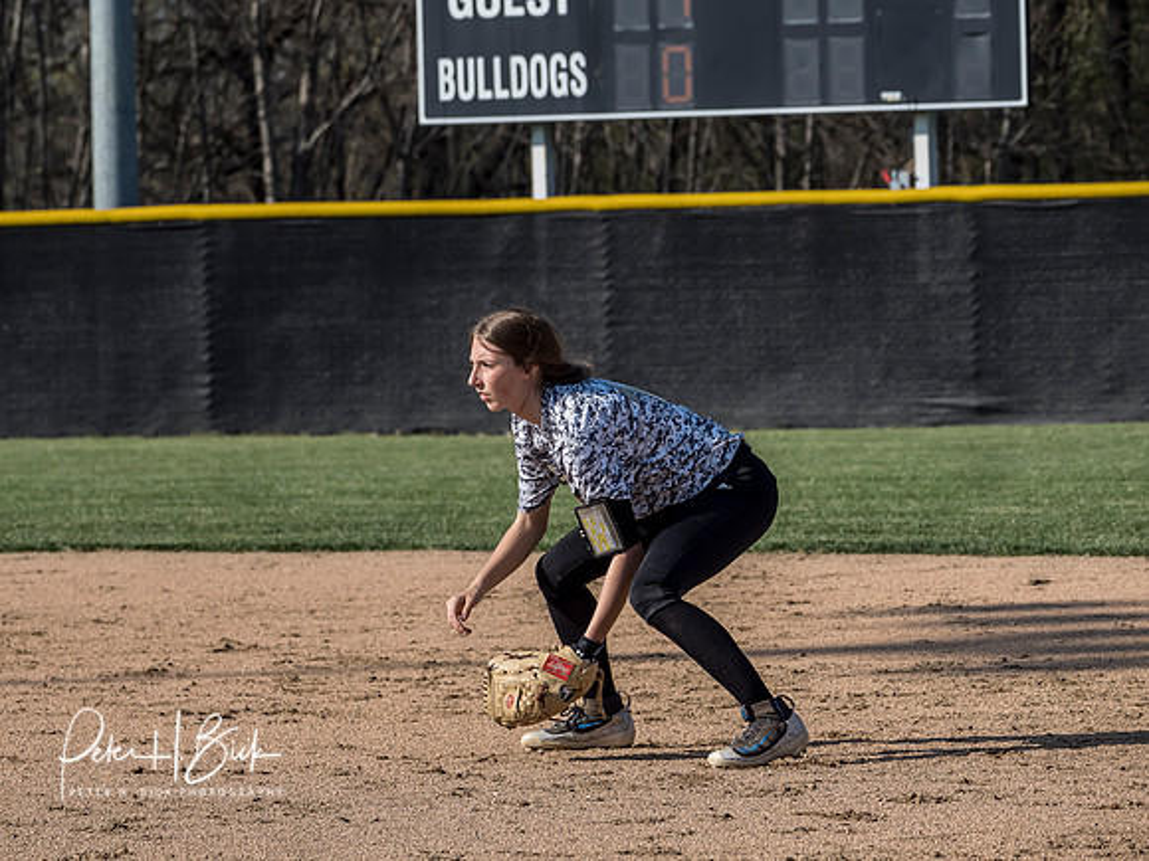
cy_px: 430
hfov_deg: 7.8
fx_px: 8431
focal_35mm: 254
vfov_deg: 5.9
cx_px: 574
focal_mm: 127
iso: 400
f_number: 6.3
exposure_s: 1/1600
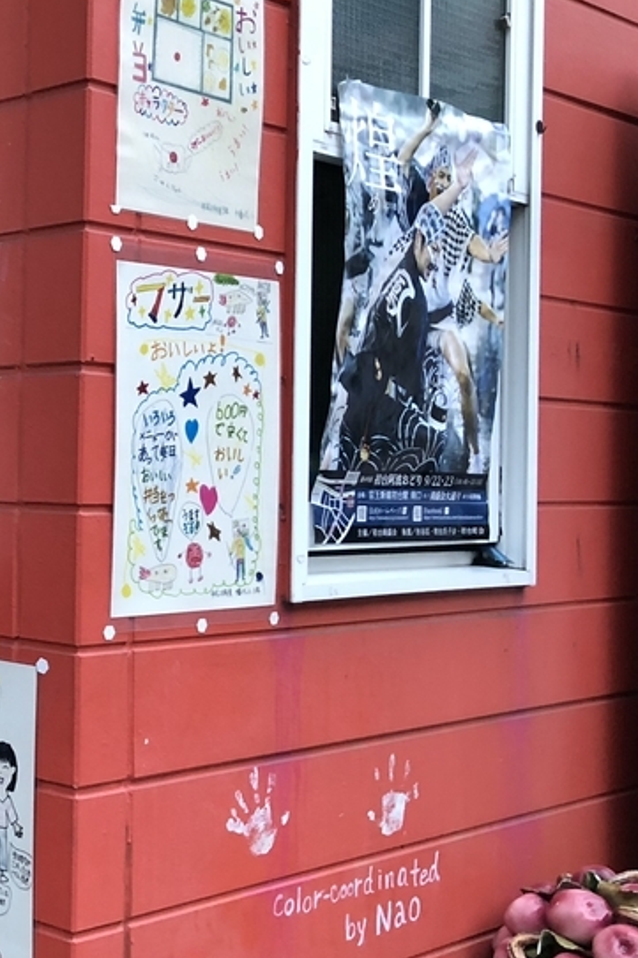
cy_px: 475
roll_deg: -1.2
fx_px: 1463
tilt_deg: +1.3
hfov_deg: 21.9
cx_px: -212
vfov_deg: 36.3
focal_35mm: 55
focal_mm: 4
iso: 50
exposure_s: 1/15
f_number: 1.8
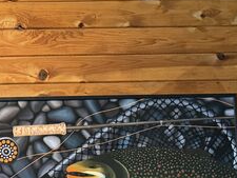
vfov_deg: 12.4
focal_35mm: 109
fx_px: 747
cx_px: -193
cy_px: 321
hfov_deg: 15.4
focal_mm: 6.76
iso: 400
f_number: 1.78
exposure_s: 1/60
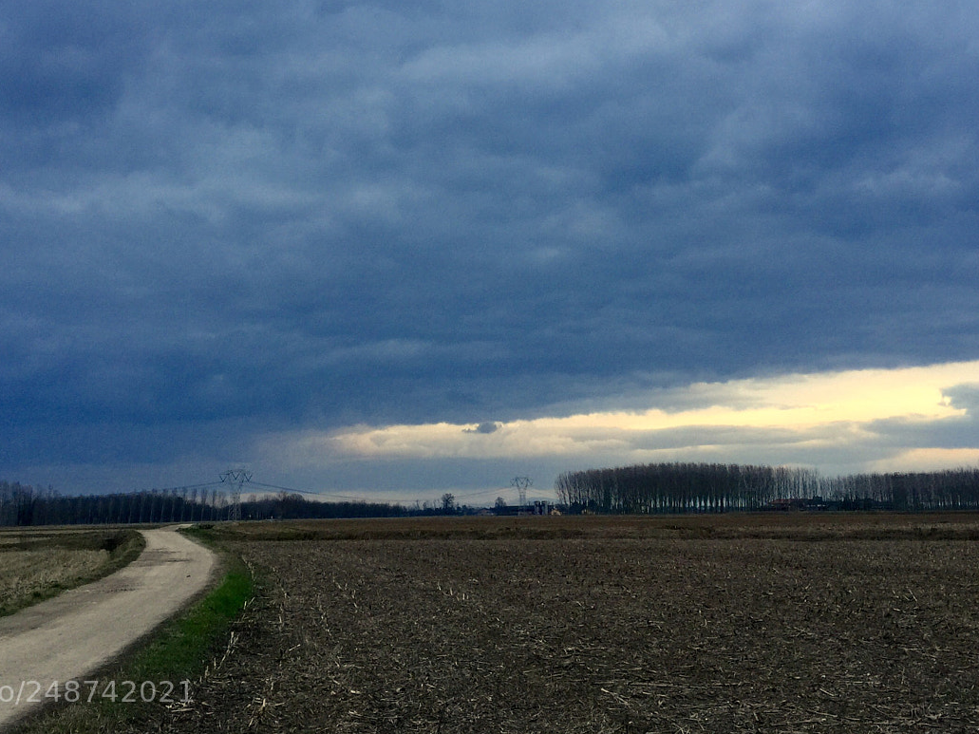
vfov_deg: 31.7
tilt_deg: +15.1
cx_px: 457
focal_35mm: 45
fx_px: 1273
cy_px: 197
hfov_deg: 42.1
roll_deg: +0.0
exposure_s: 1/33
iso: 32
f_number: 2.2
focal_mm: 4.15
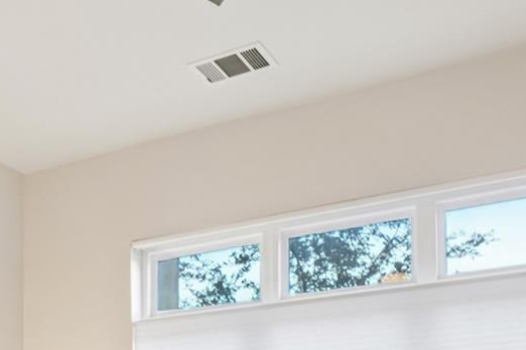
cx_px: 57
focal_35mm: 51
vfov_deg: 22.6
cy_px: 504
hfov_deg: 36.9
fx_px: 738
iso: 400
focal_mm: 11
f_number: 8
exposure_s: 1/20
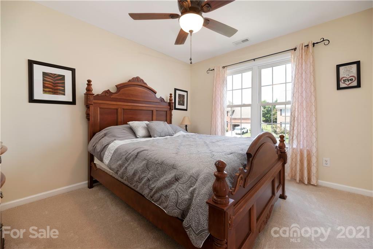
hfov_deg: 104.2
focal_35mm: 14
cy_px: 124
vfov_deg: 81.2
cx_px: 186
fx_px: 145
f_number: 5.6
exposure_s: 1/15
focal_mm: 14
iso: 320
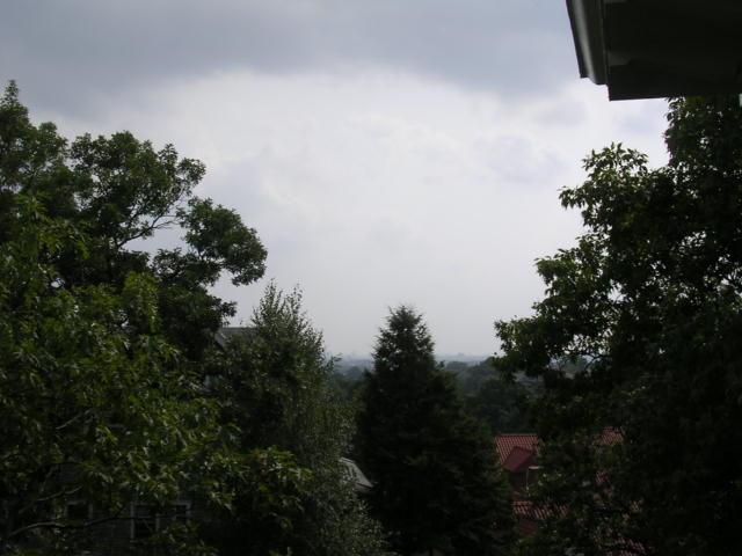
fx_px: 815
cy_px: 278
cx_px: 371
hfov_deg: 49.0
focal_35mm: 38
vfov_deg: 37.7
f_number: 5.6
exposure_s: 1/585
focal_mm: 5.8
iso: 100
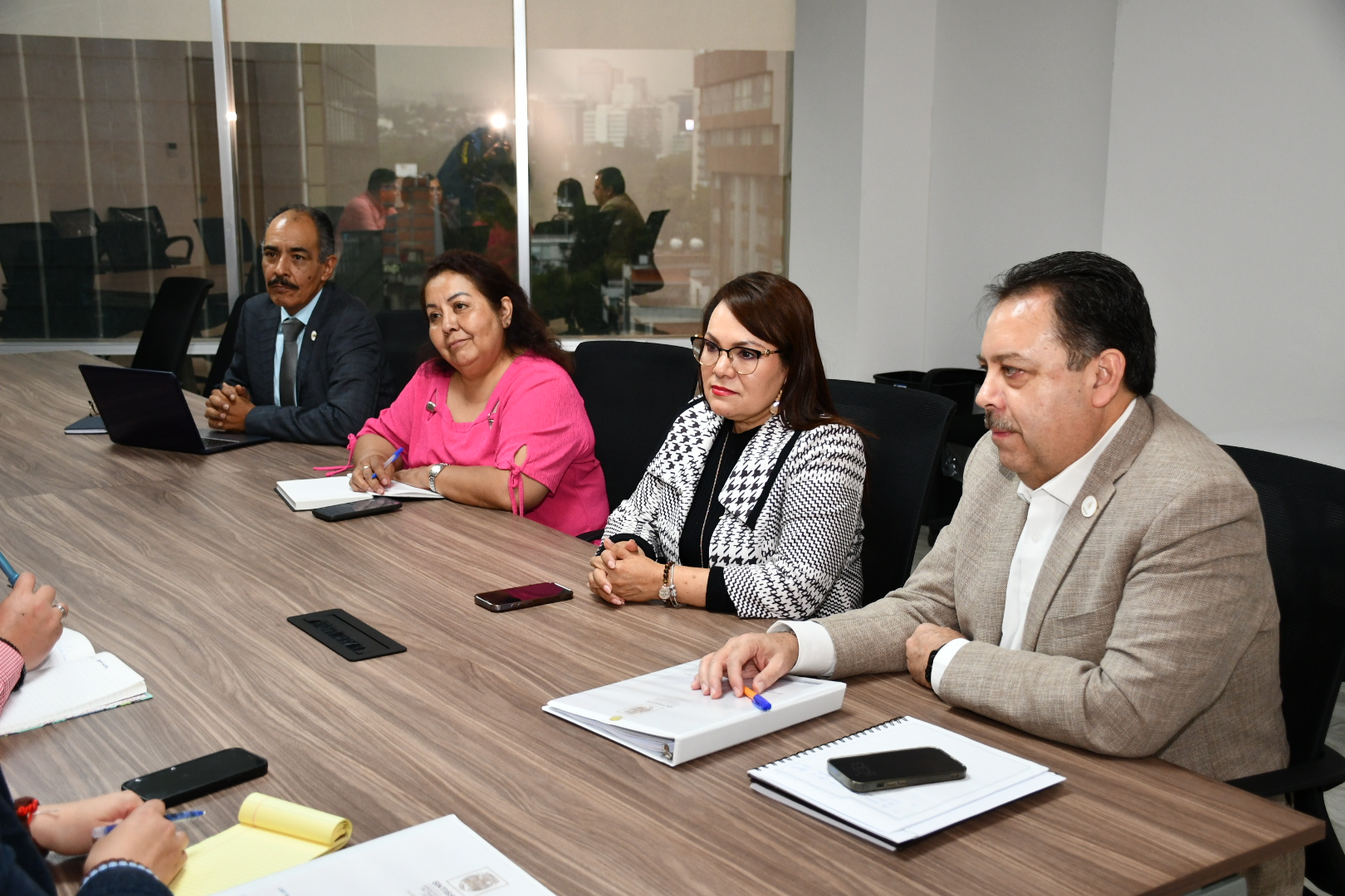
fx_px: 1494
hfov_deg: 48.5
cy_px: 448
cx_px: 672
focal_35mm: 40
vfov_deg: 33.4
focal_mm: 27
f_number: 4
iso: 800
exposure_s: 1/60
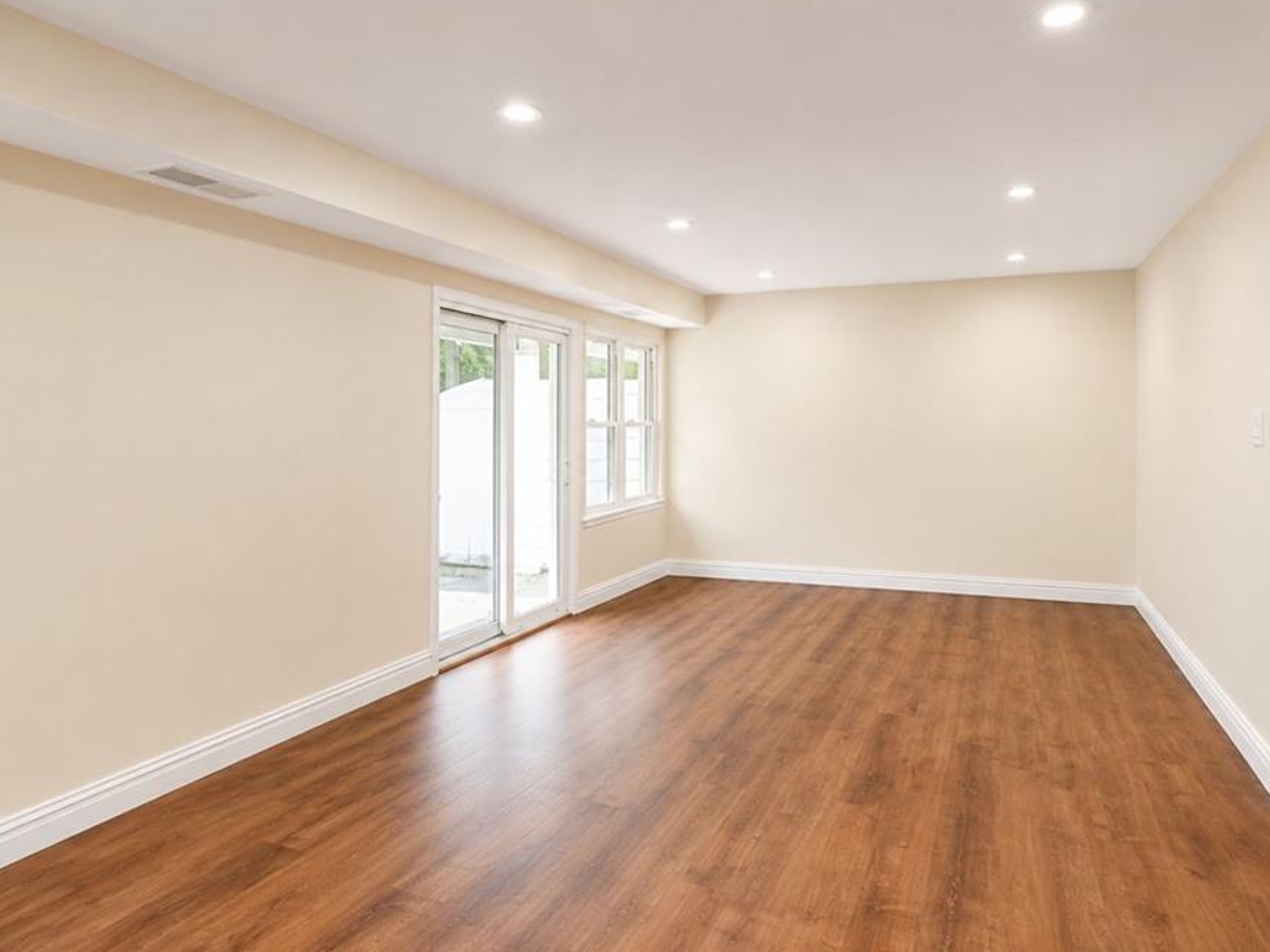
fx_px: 624
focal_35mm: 17
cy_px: 459
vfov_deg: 74.7
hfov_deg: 91.0
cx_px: 651
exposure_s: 1/160
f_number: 8
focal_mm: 10
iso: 1600
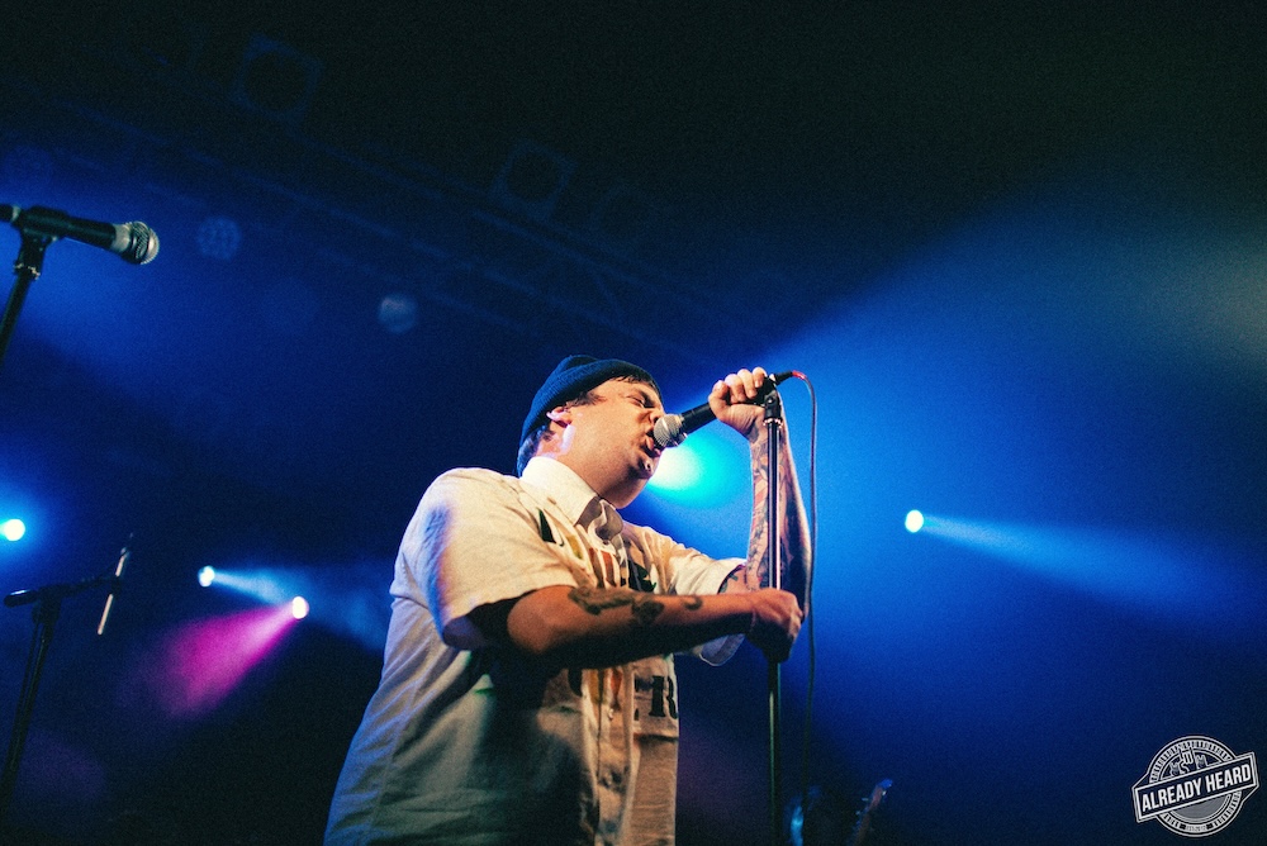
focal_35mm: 35
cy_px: 423
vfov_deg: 37.9
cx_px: 634
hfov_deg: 54.4
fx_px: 1232
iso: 1600
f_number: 1.4
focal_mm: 35
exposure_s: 1/500
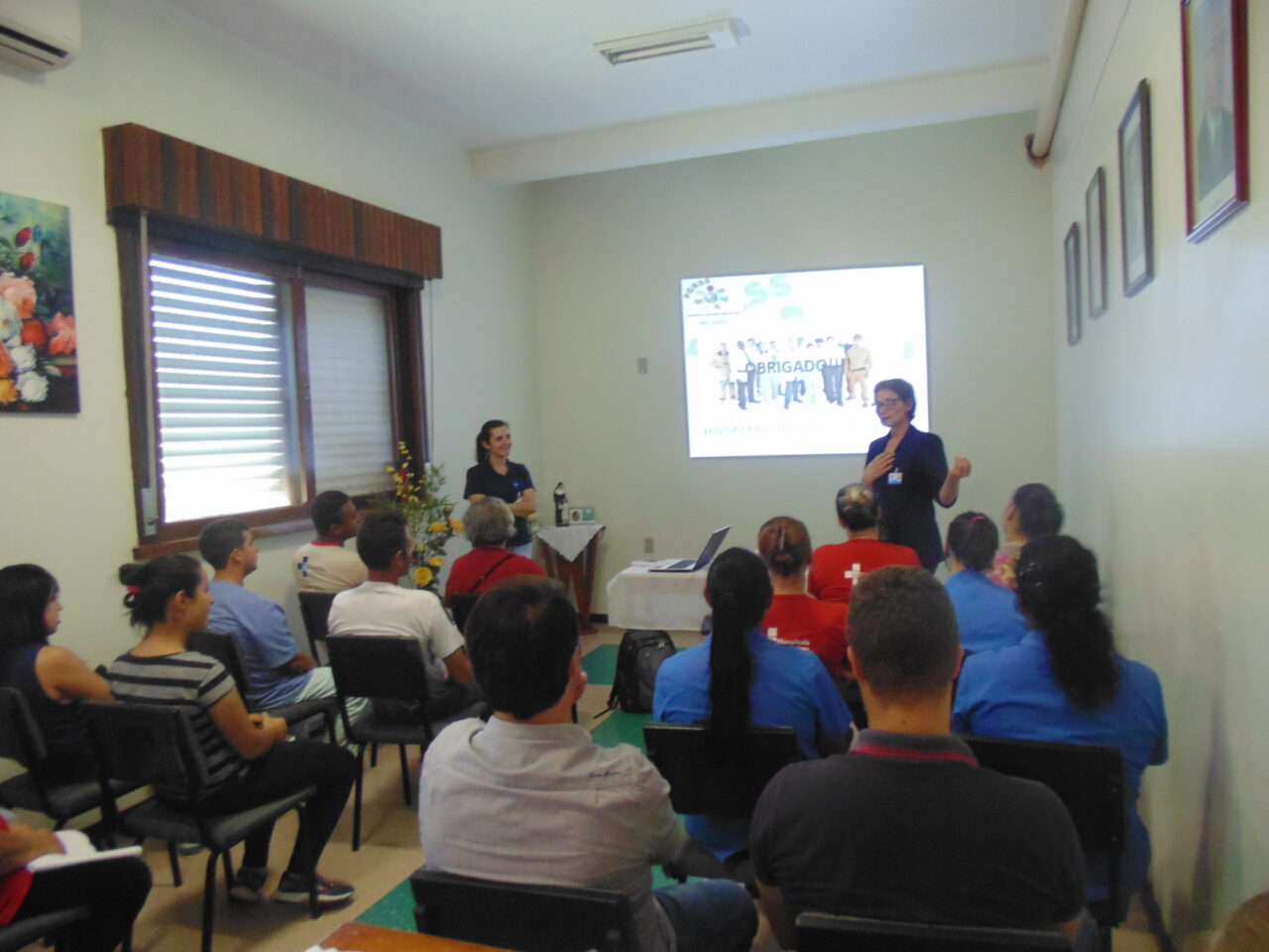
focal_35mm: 25
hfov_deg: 69.4
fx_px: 916
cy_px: 476
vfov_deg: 54.9
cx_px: 634
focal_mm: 4.5
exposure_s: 1/15
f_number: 3.1
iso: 400
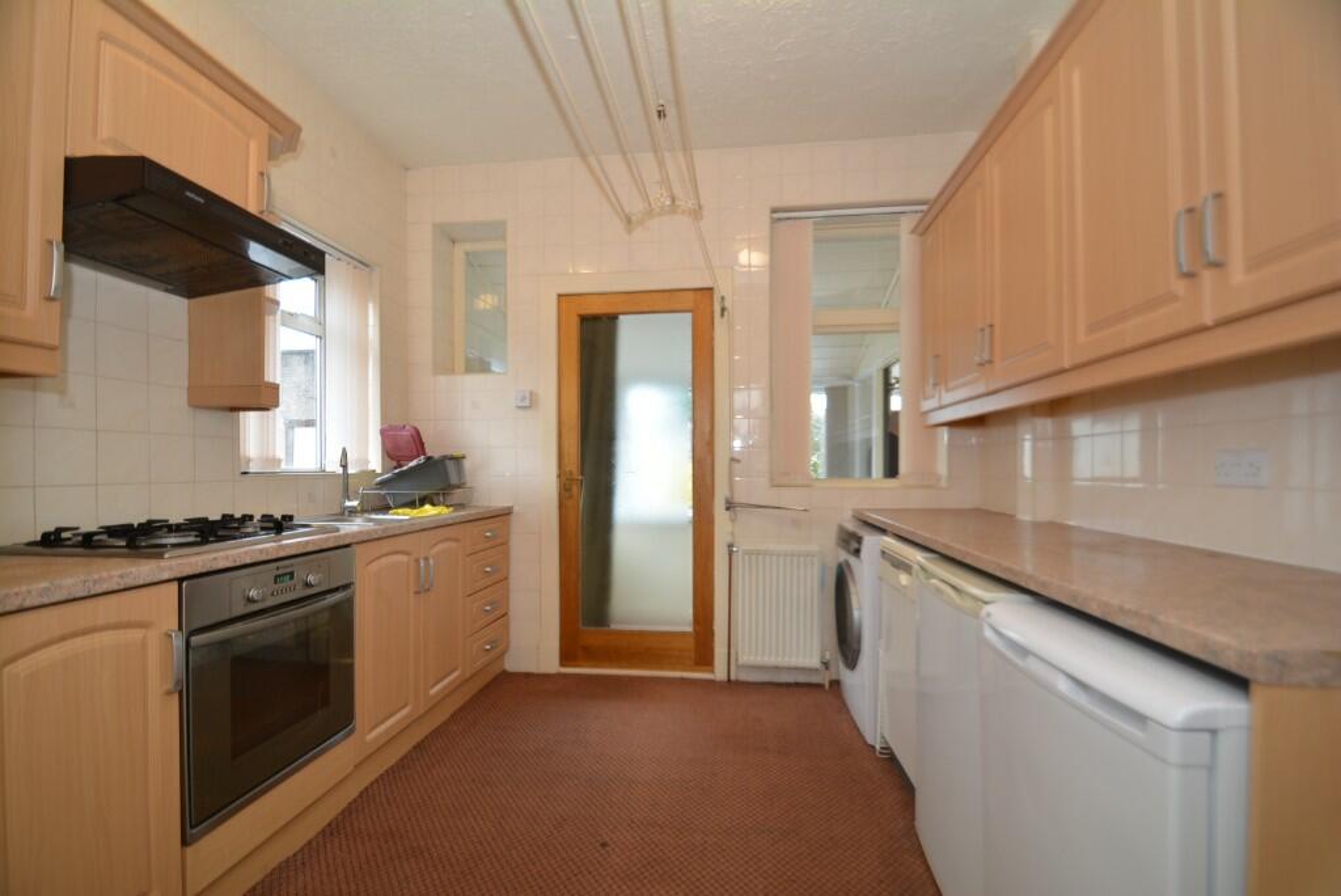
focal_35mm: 15
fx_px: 559
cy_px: 448
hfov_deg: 100.4
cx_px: 670
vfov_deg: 77.4
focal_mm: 10
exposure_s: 1/15
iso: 100
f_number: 3.5
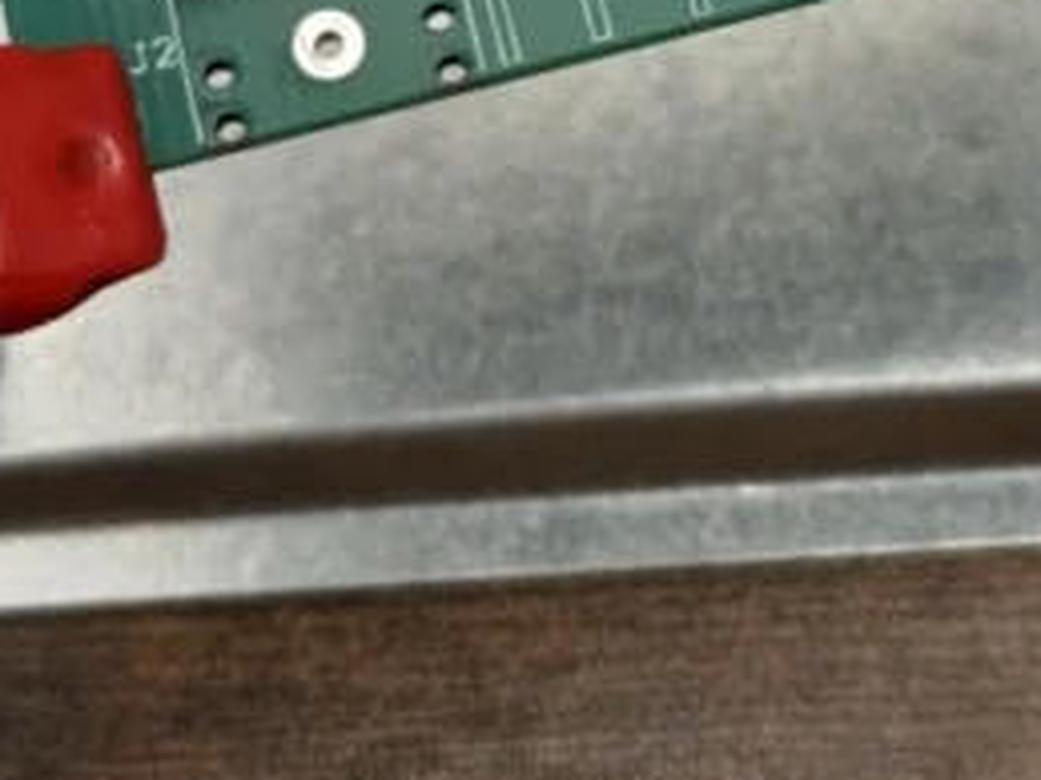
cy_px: -575
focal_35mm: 190
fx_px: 5711
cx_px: 957
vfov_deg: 7.6
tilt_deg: -68.1
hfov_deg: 10.4
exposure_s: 1/60
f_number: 1.78
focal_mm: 6.76
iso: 160
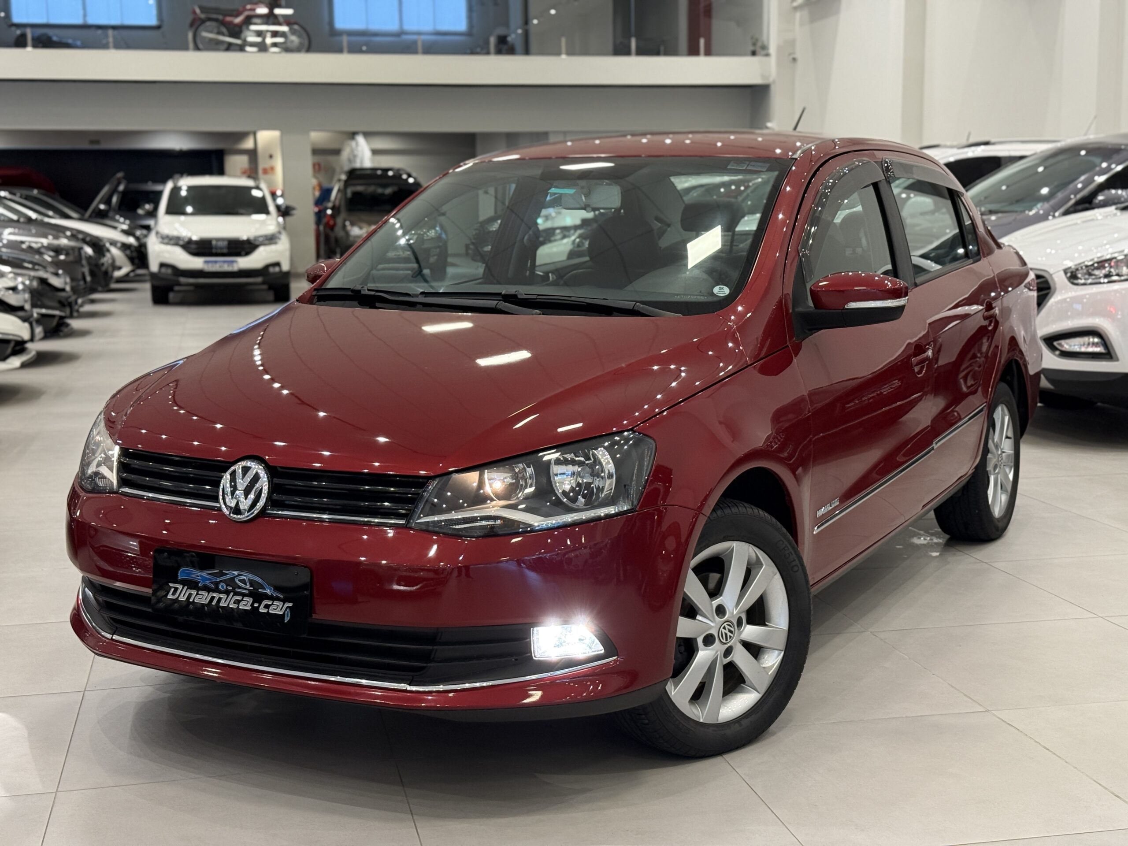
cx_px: 564
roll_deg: +0.7
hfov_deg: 39.7
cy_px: 423
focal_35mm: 48
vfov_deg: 30.3
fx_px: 1564
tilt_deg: -8.2
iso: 200
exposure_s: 1/40
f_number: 1.78
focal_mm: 6.76
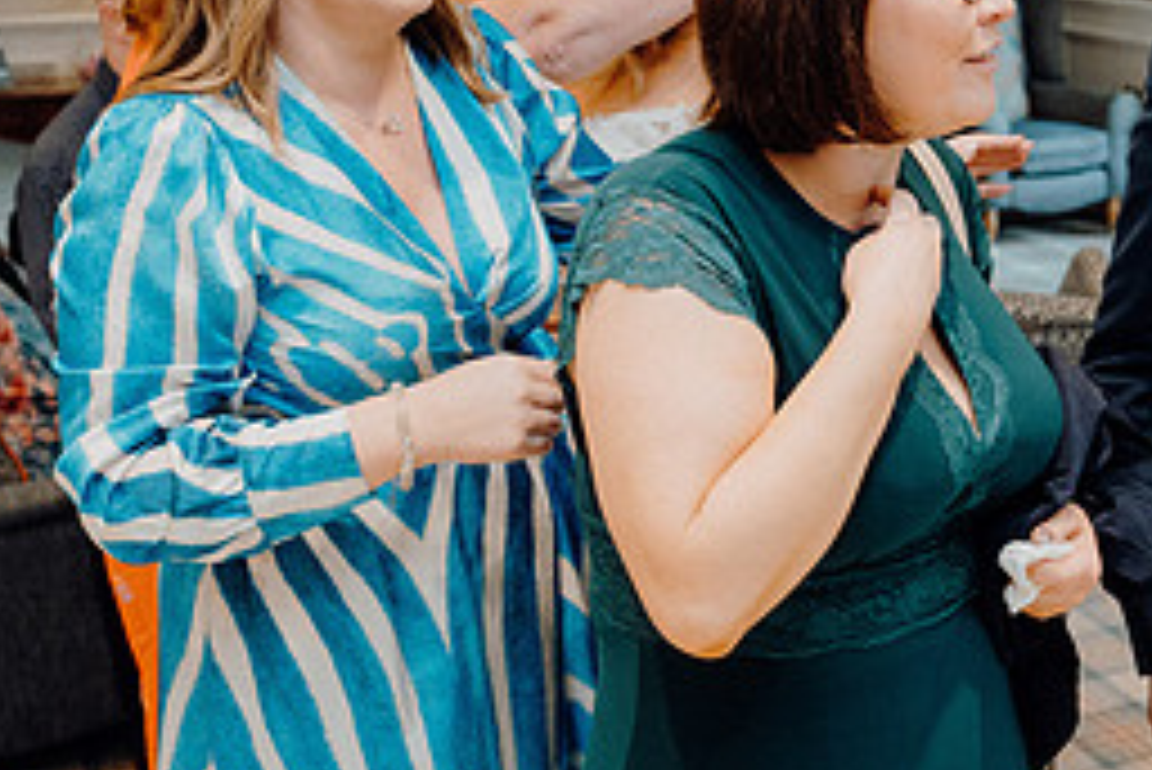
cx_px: 909
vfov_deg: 22.9
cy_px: 263
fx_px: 1889
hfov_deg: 33.0
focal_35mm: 59
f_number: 3.5
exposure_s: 1/160
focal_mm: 26
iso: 2500
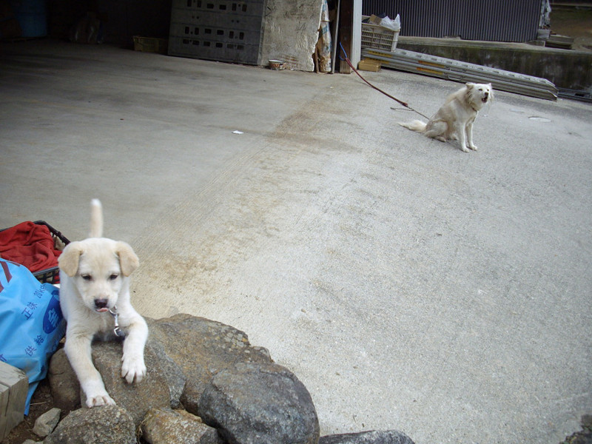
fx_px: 633
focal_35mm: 37
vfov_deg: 38.7
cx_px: 296
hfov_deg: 50.1
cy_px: 222
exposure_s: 1/200
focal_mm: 6.2
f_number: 2.8
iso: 80
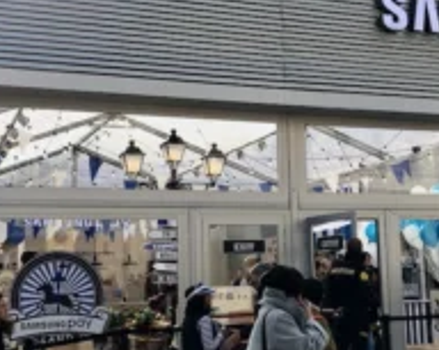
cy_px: 192
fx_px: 739
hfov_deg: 32.9
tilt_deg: +7.1
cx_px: 268
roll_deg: -1.1
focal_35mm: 57
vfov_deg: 26.6
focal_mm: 3.99
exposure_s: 1/2398
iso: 20
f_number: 1.8
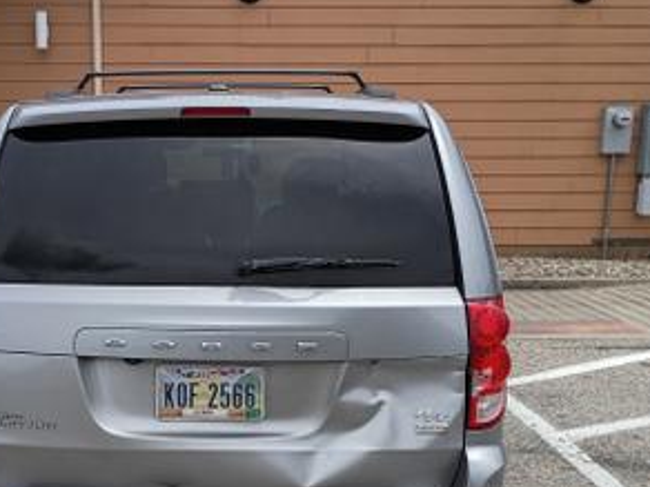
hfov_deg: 37.4
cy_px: 369
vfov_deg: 28.6
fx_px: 939
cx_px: 176
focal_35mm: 50
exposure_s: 1/1142
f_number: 1.8
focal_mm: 4.27
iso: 105
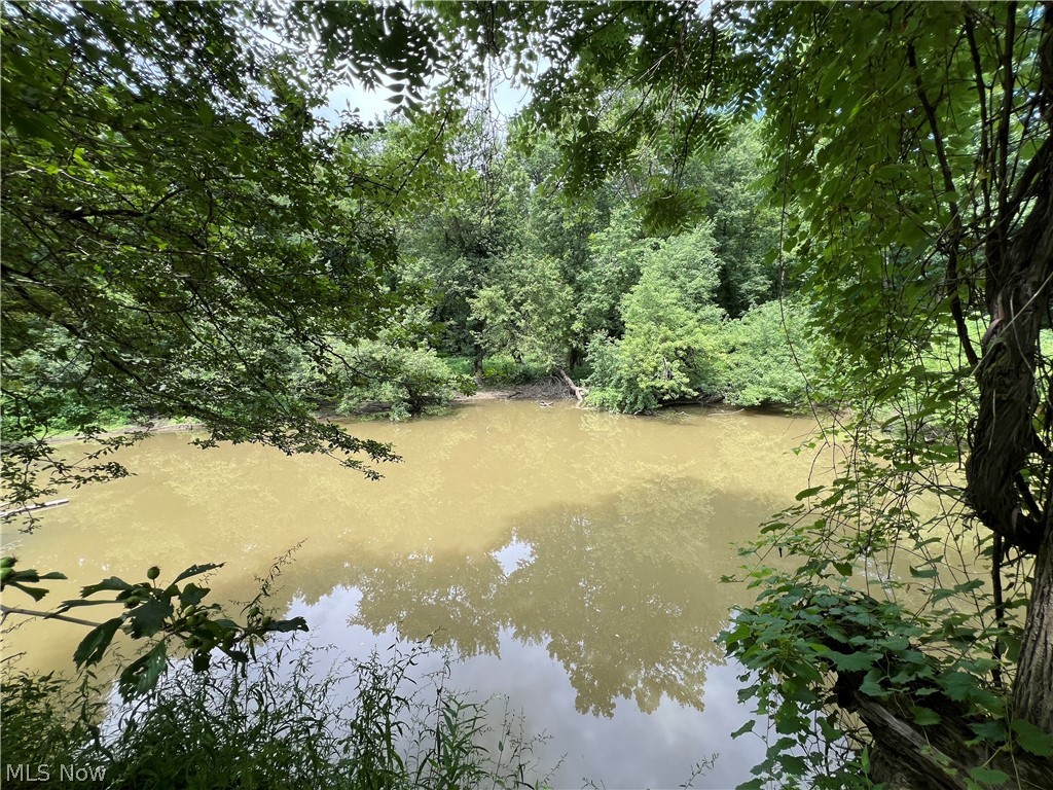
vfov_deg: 89.9
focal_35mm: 13
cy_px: 395
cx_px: 526
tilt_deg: -6.7
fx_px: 395
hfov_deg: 106.2
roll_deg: +0.8
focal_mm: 1.57
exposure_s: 1/267
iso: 32
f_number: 1.8
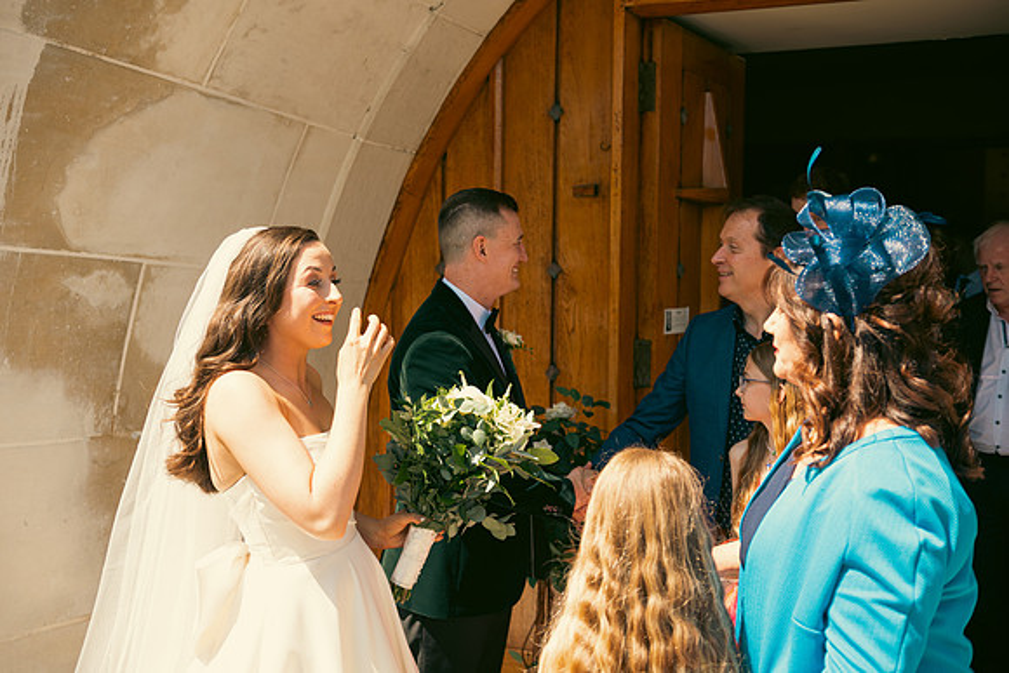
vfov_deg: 31.9
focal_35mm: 42
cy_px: 336
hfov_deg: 46.4
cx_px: 504
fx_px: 1177
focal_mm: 42
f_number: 3.5
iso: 100
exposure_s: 1/500
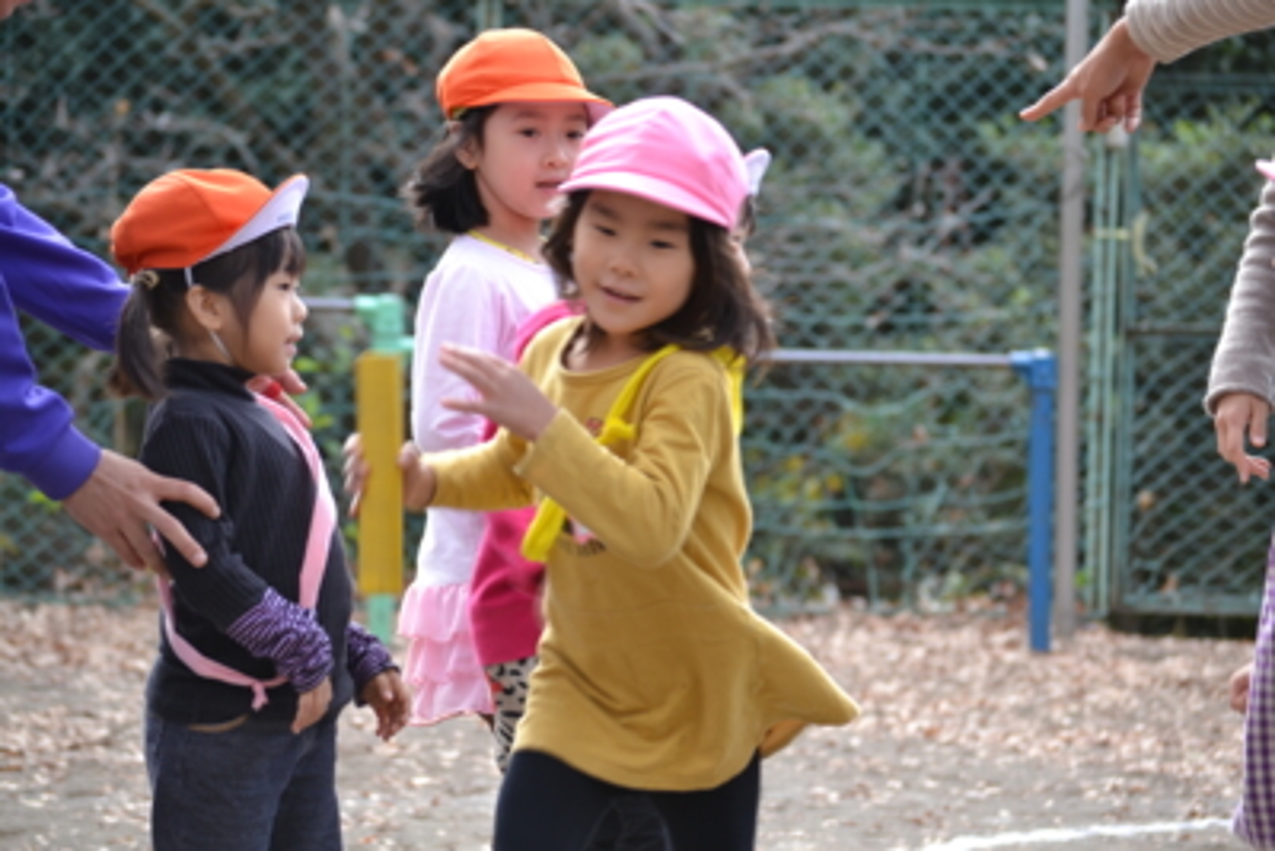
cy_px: 426
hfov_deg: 13.4
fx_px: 5420
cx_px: 638
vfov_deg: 9.0
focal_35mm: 153
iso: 200
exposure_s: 1/125
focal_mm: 102
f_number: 5.6
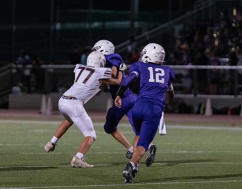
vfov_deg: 3.9
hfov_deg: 5.0
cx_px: 99
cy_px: 91
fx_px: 2744
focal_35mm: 387
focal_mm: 200
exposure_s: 1/1250
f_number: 2.8
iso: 6400
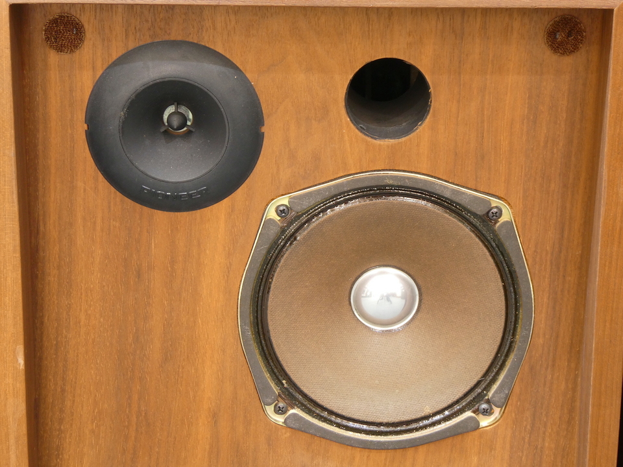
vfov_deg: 16.4
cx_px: 312
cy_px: 234
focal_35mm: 90
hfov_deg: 21.8
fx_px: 1620
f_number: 4.9
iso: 200
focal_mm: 16.1
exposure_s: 1.3
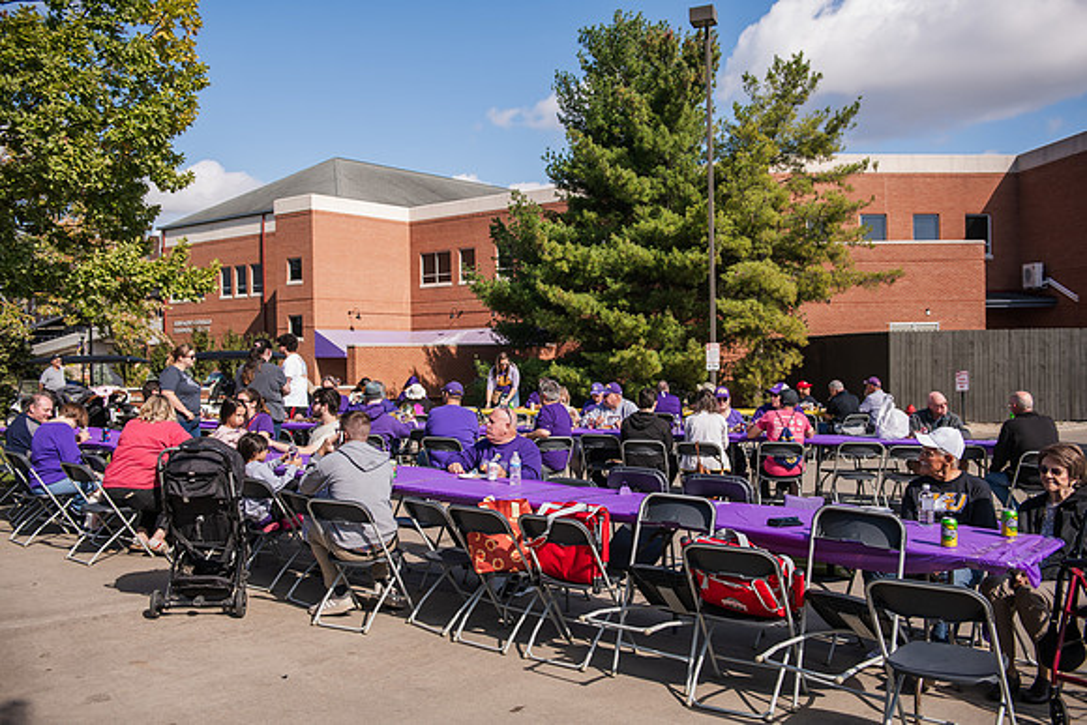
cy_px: 362
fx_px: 1057
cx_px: 544
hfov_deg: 54.4
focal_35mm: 35
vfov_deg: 37.9
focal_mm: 35
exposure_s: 1/800
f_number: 3.5
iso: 100
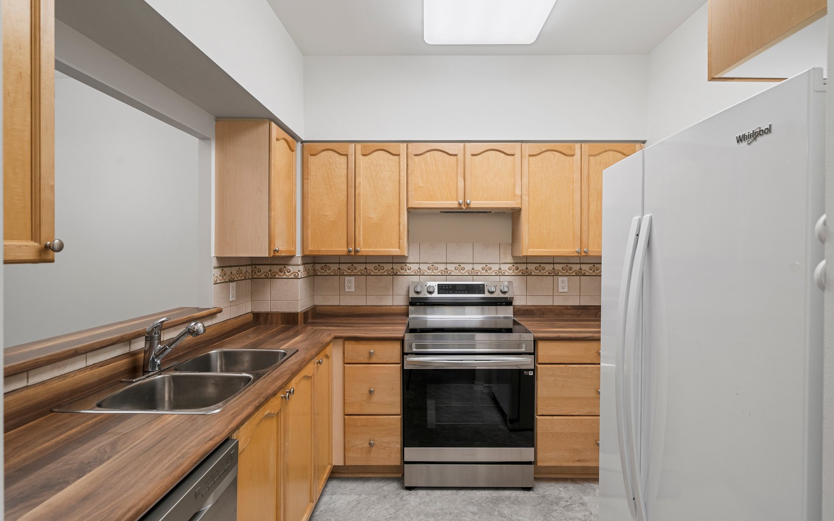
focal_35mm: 17
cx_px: 433
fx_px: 386
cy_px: 251
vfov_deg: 68.0
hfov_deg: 94.3
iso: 320
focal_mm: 16
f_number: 7.1
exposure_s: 1/5
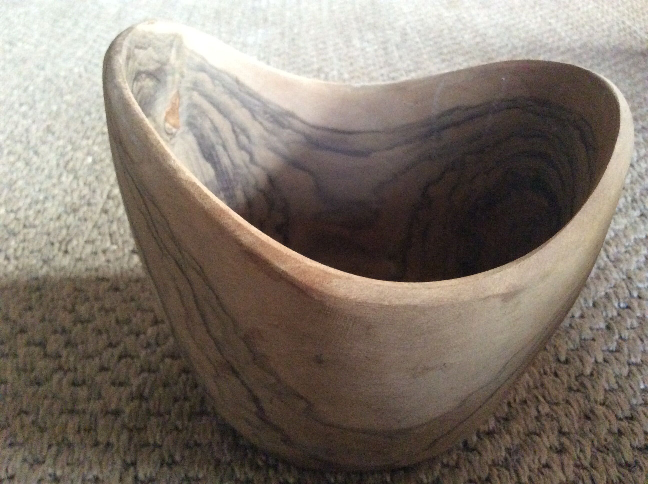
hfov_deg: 56.9
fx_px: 598
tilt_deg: -37.5
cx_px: 324
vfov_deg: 44.1
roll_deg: -0.8
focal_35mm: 32
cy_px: 242
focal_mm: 3.3
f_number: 2.4
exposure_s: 1/17
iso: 400
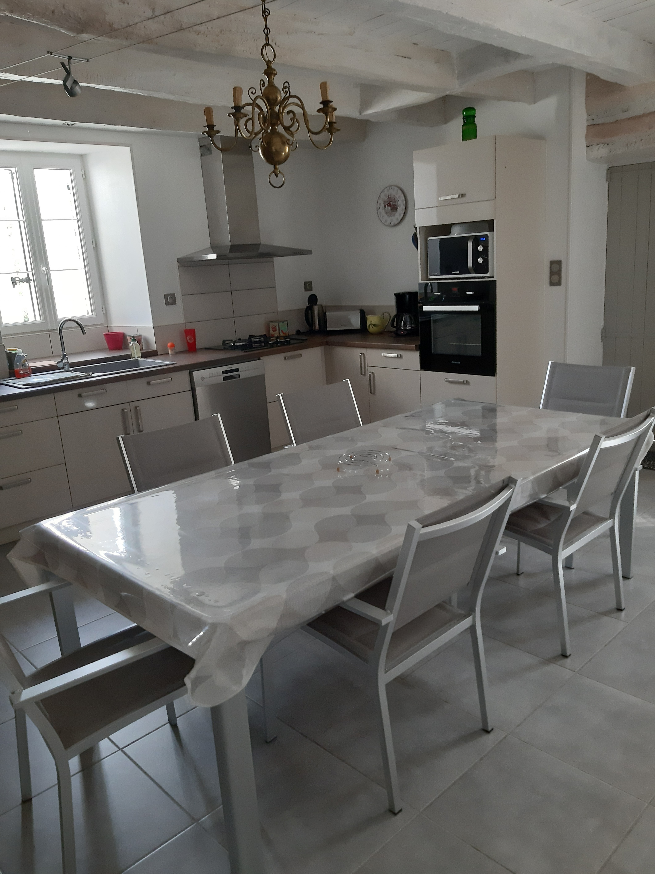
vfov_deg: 65.3
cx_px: 328
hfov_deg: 51.4
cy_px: 437
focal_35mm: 27
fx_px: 681
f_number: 1.7
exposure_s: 1/50
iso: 320
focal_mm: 3.93
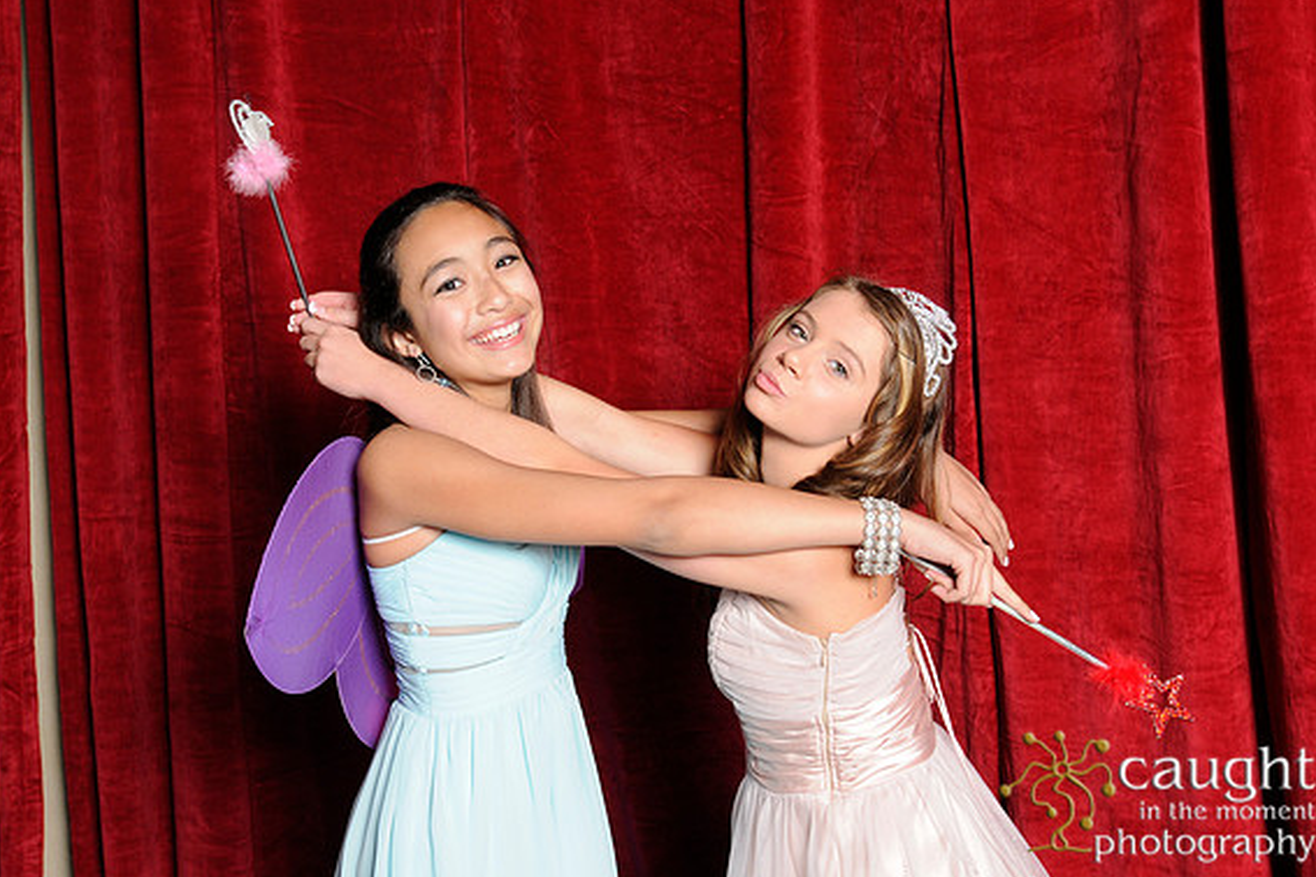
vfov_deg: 27.5
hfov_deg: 40.3
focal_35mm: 49
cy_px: 435
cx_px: 659
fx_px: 1791
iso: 400
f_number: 8
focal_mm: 32
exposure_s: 1/60
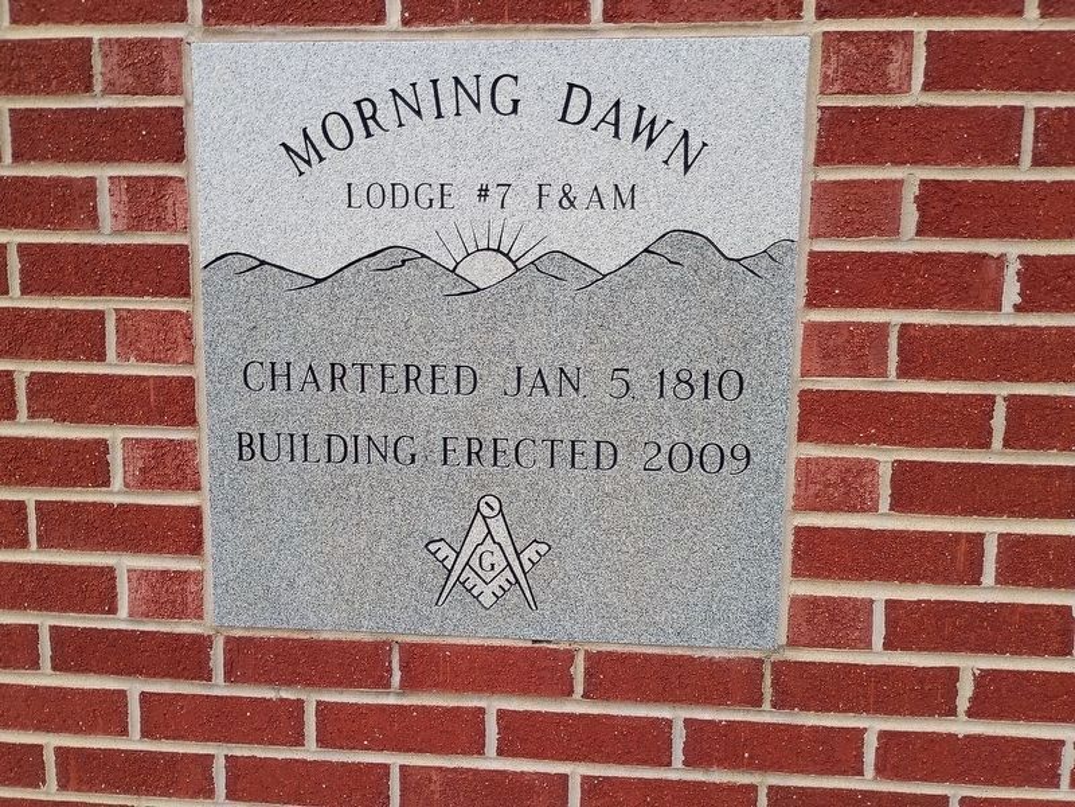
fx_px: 901
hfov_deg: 61.7
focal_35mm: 29
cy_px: 404
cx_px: 538
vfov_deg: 48.2
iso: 100
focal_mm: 4.27
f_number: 1.8
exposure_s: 1/161
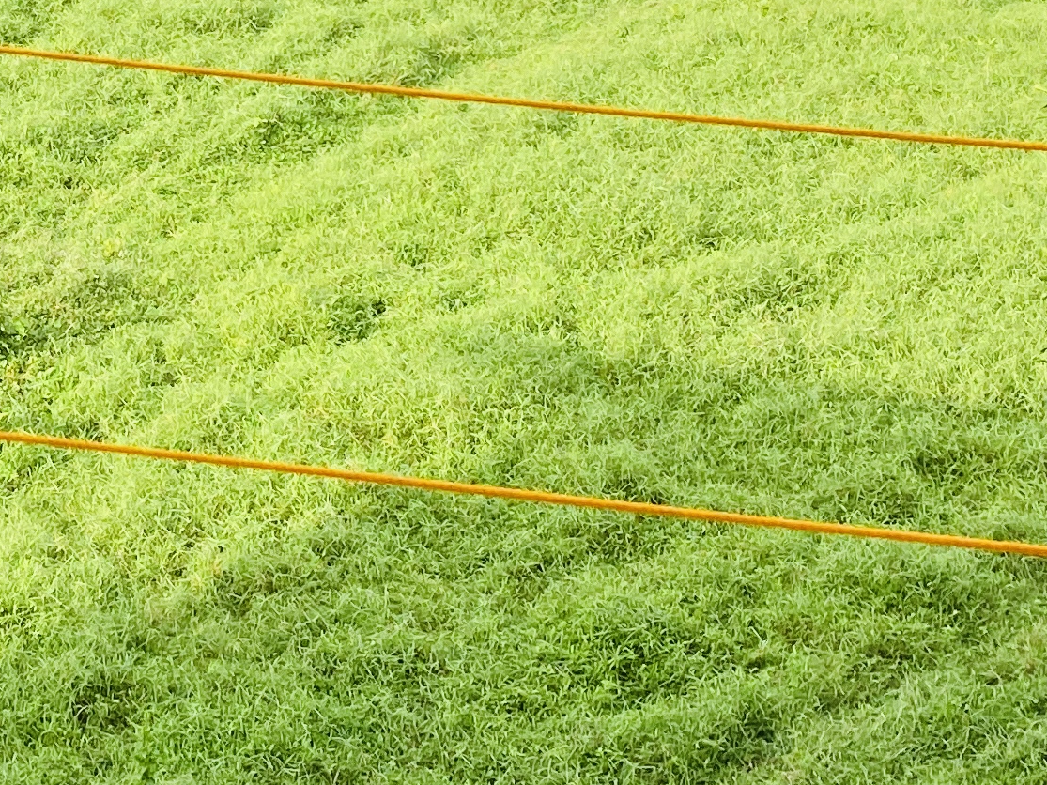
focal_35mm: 94
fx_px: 2843
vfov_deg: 15.1
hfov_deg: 19.9
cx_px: -119
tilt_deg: -10.3
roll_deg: +2.7
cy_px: -169
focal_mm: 4.25
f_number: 1.8
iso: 32
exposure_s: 1/965
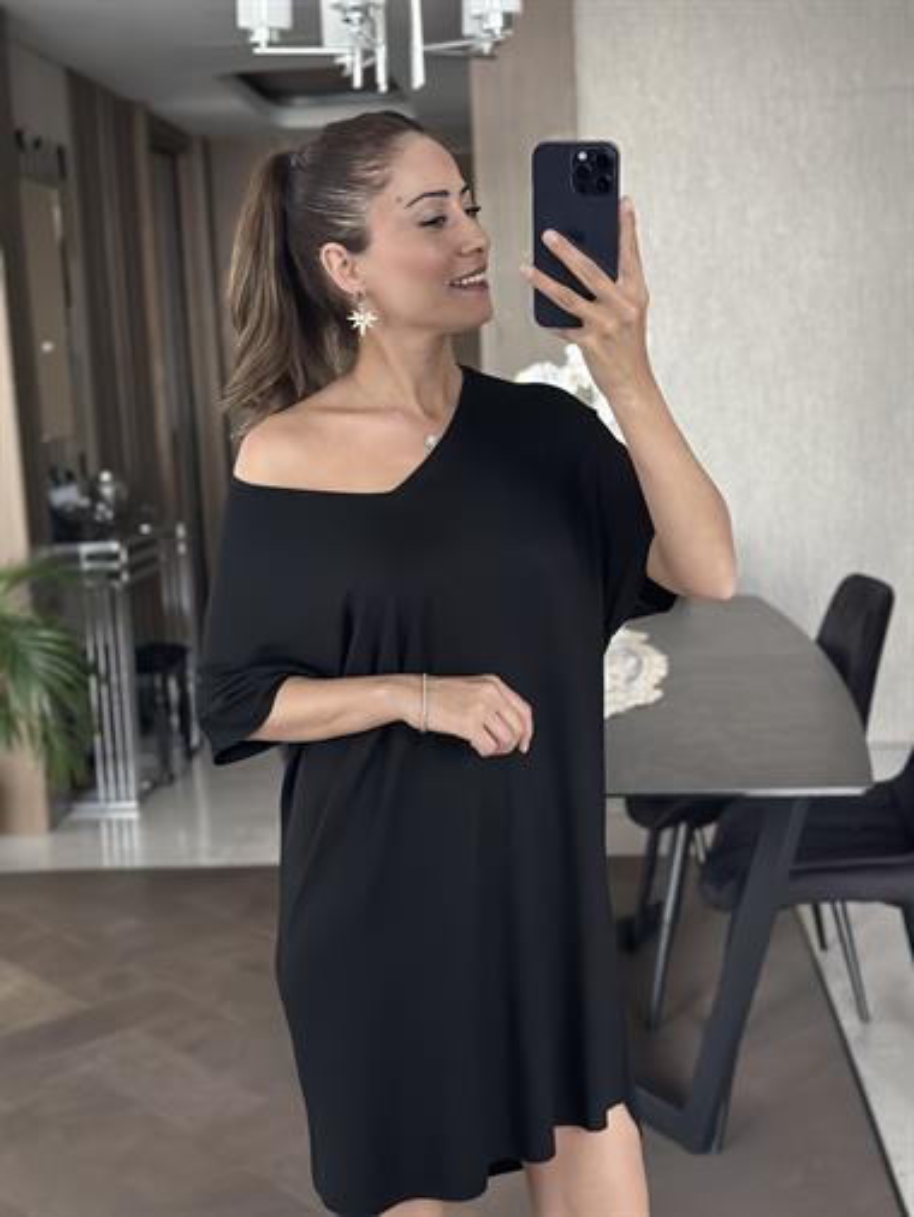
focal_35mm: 48
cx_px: 457
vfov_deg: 39.6
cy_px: 608
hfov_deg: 30.3
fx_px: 1688
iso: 800
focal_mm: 6.86
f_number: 1.78
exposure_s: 1/40
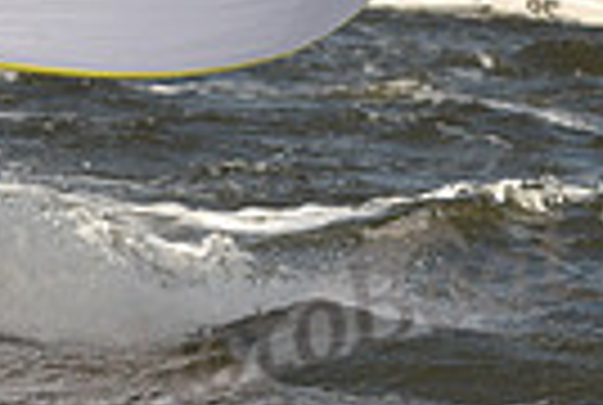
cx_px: -166
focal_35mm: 1253
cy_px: -317
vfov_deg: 1.1
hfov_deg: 1.6
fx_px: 21034
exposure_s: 1/1250
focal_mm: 290
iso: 500
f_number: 11
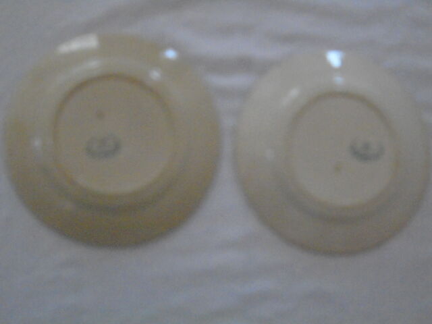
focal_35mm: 49
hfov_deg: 38.9
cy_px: 162
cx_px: 216
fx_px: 612
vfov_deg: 29.7
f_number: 4.5
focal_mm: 8.7
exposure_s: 1/160
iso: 1250
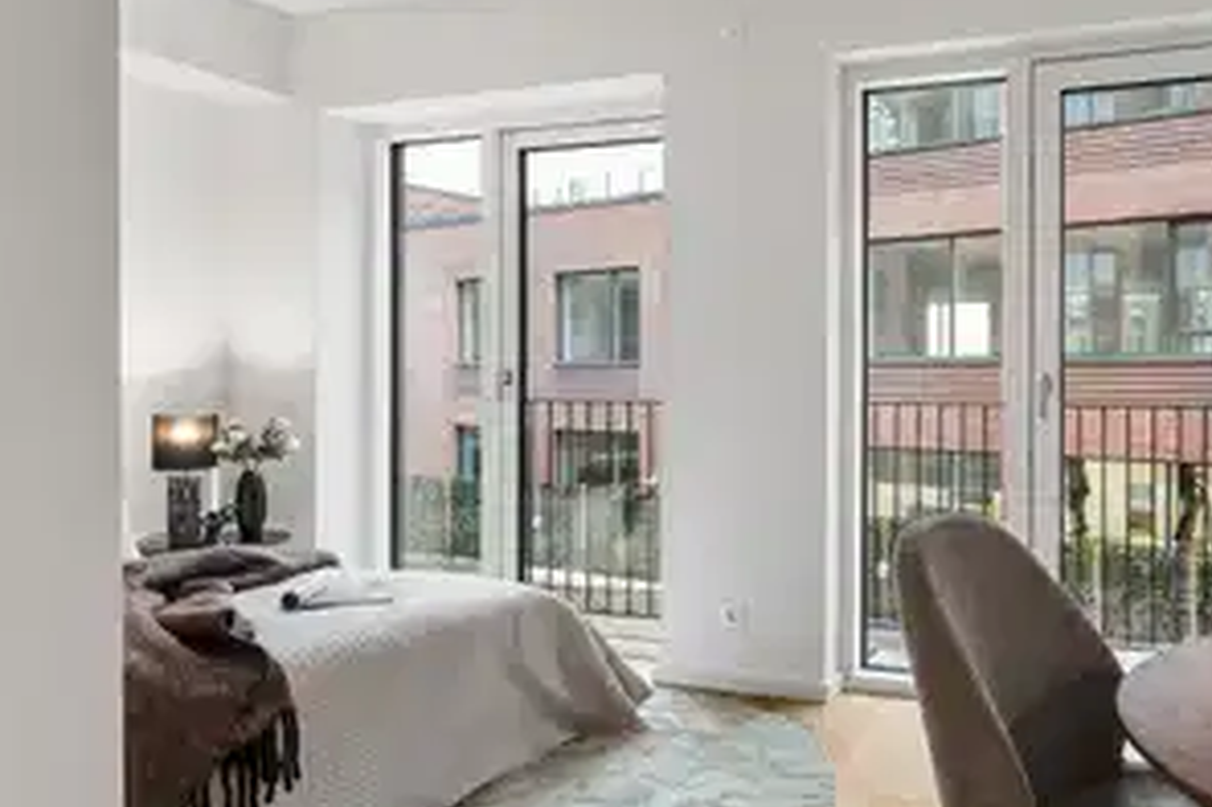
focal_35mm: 27
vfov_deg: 47.9
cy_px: 385
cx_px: 893
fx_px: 908
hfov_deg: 63.9
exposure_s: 1/6
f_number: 5.6
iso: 400
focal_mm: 12
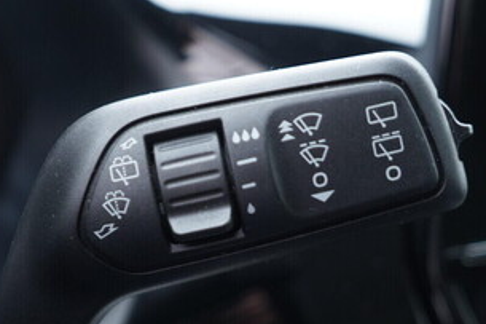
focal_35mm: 65
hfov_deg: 30.7
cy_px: 266
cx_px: 161
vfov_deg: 20.6
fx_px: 877
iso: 500
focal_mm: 24
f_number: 2.8
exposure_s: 1/40
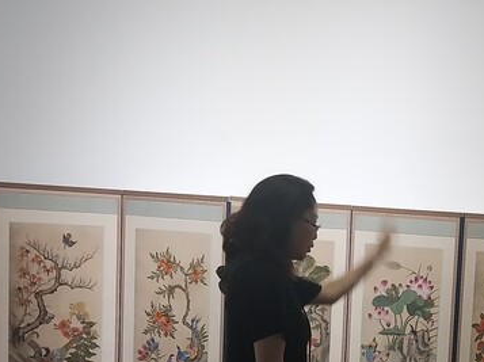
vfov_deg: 20.3
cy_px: 358
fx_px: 978
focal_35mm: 70
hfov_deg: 26.4
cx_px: 481
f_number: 1.8
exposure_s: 1/60
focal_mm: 4
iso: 160
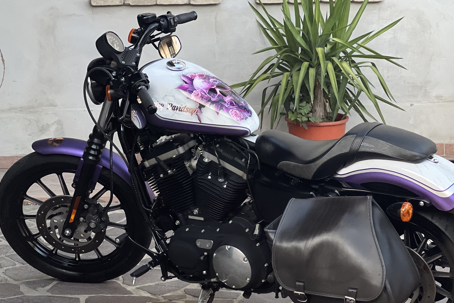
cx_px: 250
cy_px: 195
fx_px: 1337
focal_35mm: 106
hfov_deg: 19.3
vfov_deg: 12.9
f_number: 2.8
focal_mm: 9
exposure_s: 1/121
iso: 250
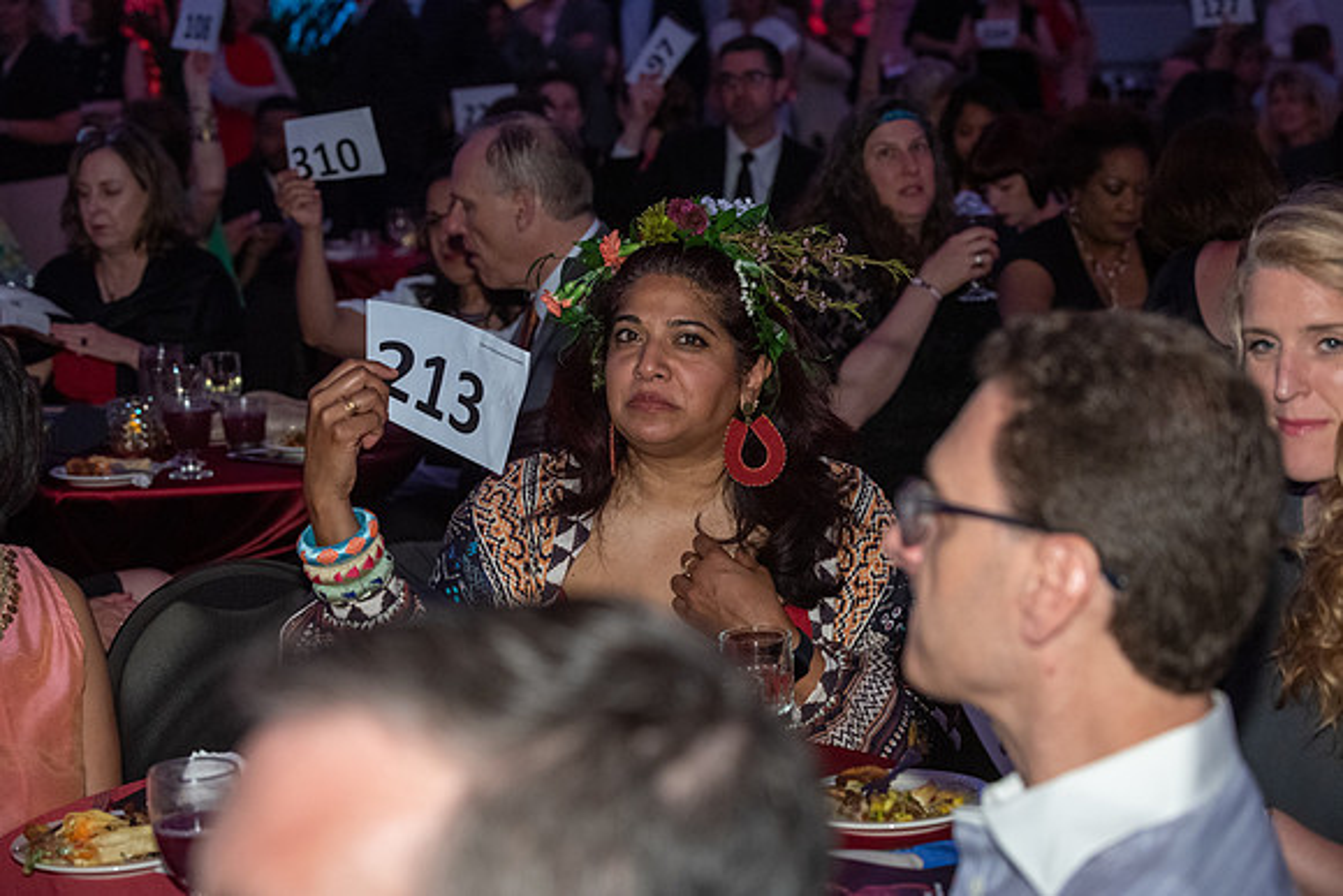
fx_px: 2685
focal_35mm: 72
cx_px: 671
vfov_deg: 18.9
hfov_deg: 28.1
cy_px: 448
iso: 1600
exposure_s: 1/160
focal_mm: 70
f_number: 4
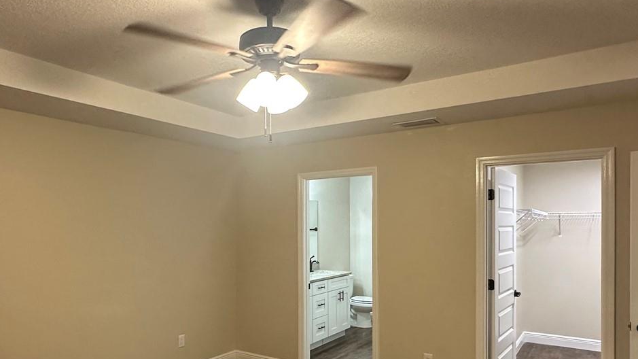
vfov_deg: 44.0
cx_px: 288
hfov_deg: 71.7
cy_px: 226
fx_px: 440
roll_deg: +0.1
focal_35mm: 26
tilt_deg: +0.4
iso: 200
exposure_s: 1/60
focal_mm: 2.22
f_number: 2.2
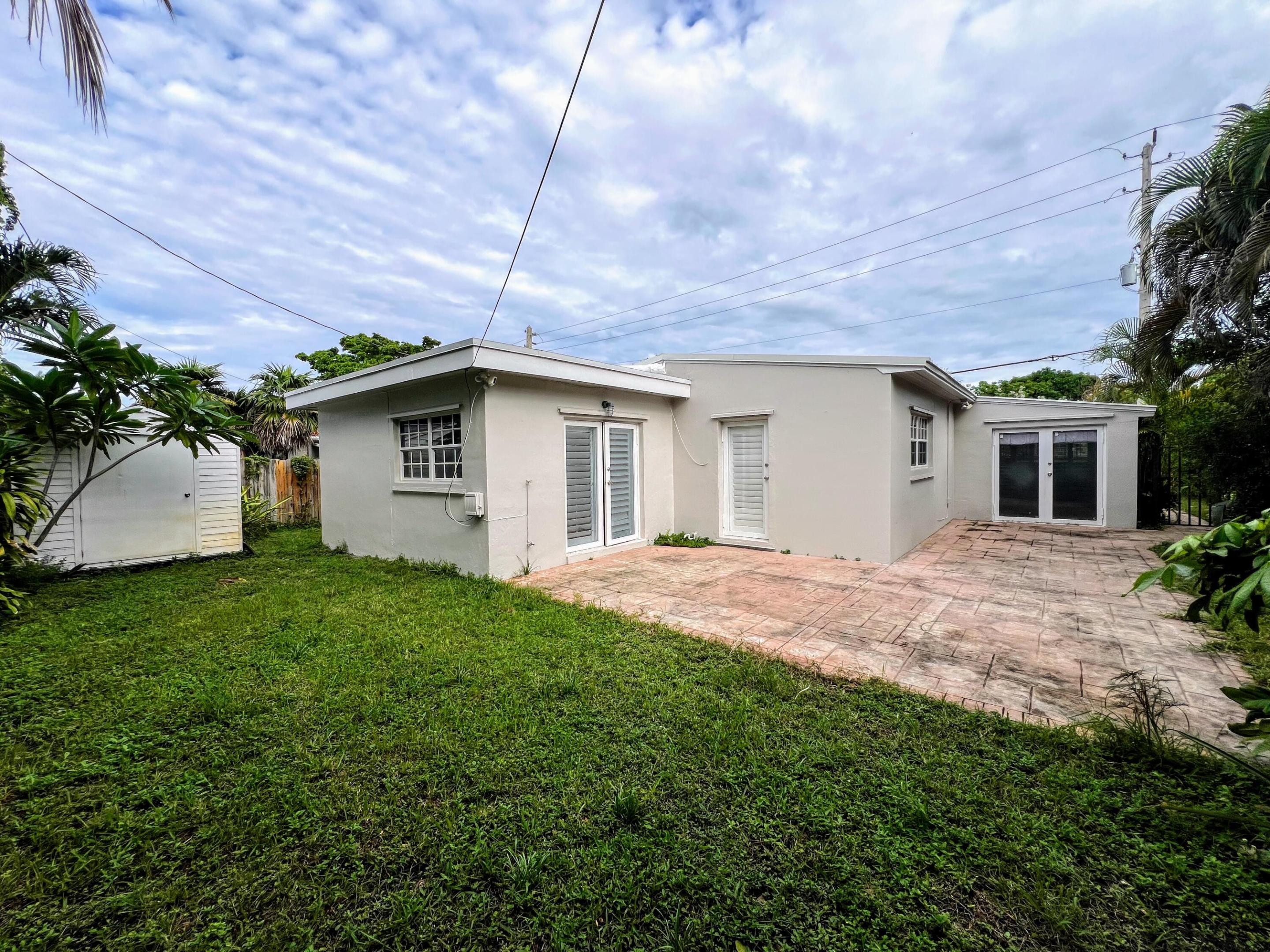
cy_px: 476
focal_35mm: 13
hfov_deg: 106.2
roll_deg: +1.1
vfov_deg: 89.9
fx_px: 477
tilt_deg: -0.9
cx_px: 635
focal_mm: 1.57
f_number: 1.8
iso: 32
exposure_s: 1/1376
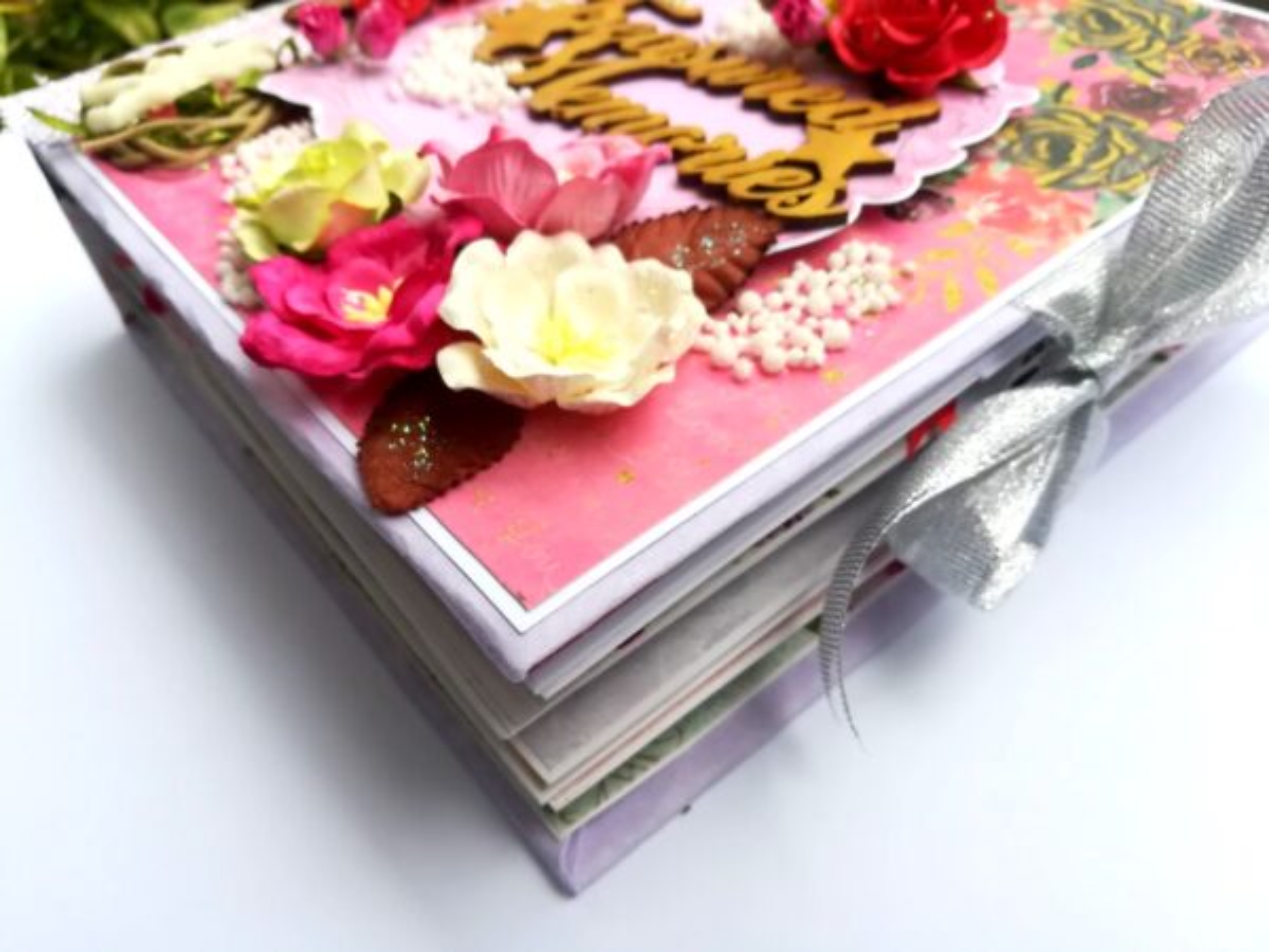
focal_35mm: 26
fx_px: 953
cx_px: 634
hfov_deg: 67.3
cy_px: 476
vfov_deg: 53.1
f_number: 2.2
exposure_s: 1/100
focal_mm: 3.83
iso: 80
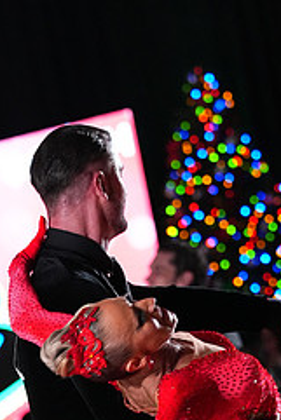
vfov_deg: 5.8
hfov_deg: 3.9
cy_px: 491
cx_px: 137
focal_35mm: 356
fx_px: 4162
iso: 6400
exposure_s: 1/400
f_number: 4.5
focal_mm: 148
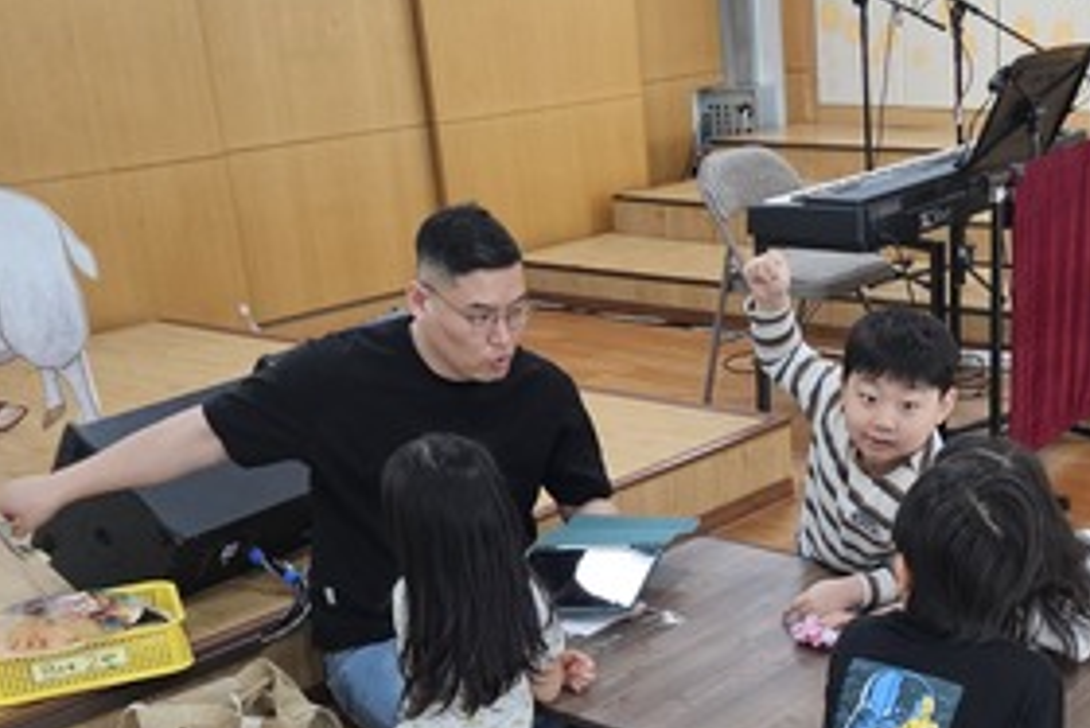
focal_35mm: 57
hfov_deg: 34.3
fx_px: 1727
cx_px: 812
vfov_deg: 23.2
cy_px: 642
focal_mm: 5.4
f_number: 1.8
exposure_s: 1/120
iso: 250
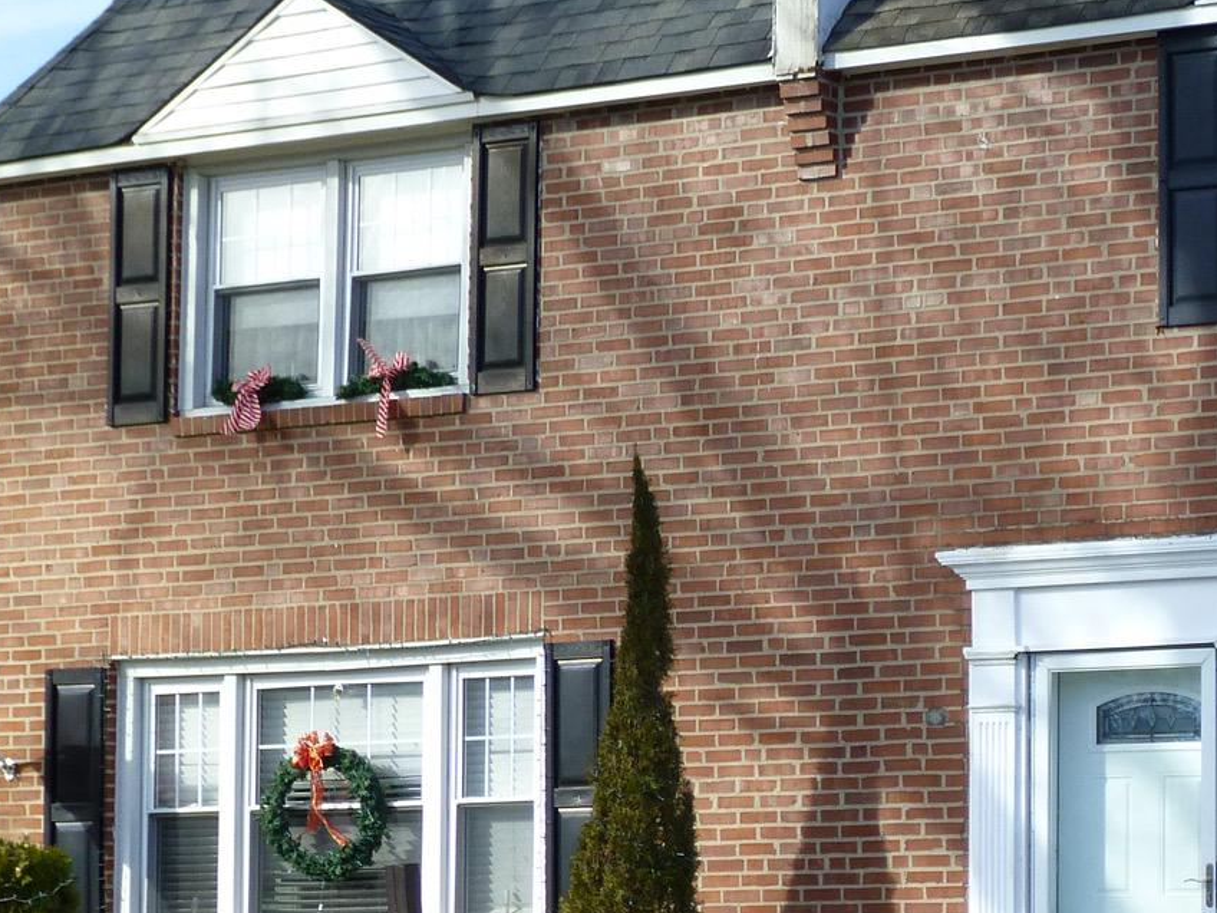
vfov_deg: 14.8
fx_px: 3481
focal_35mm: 99
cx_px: 1408
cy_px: 798
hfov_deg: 18.9
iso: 100
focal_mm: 7.4
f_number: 3.8
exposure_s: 1/400
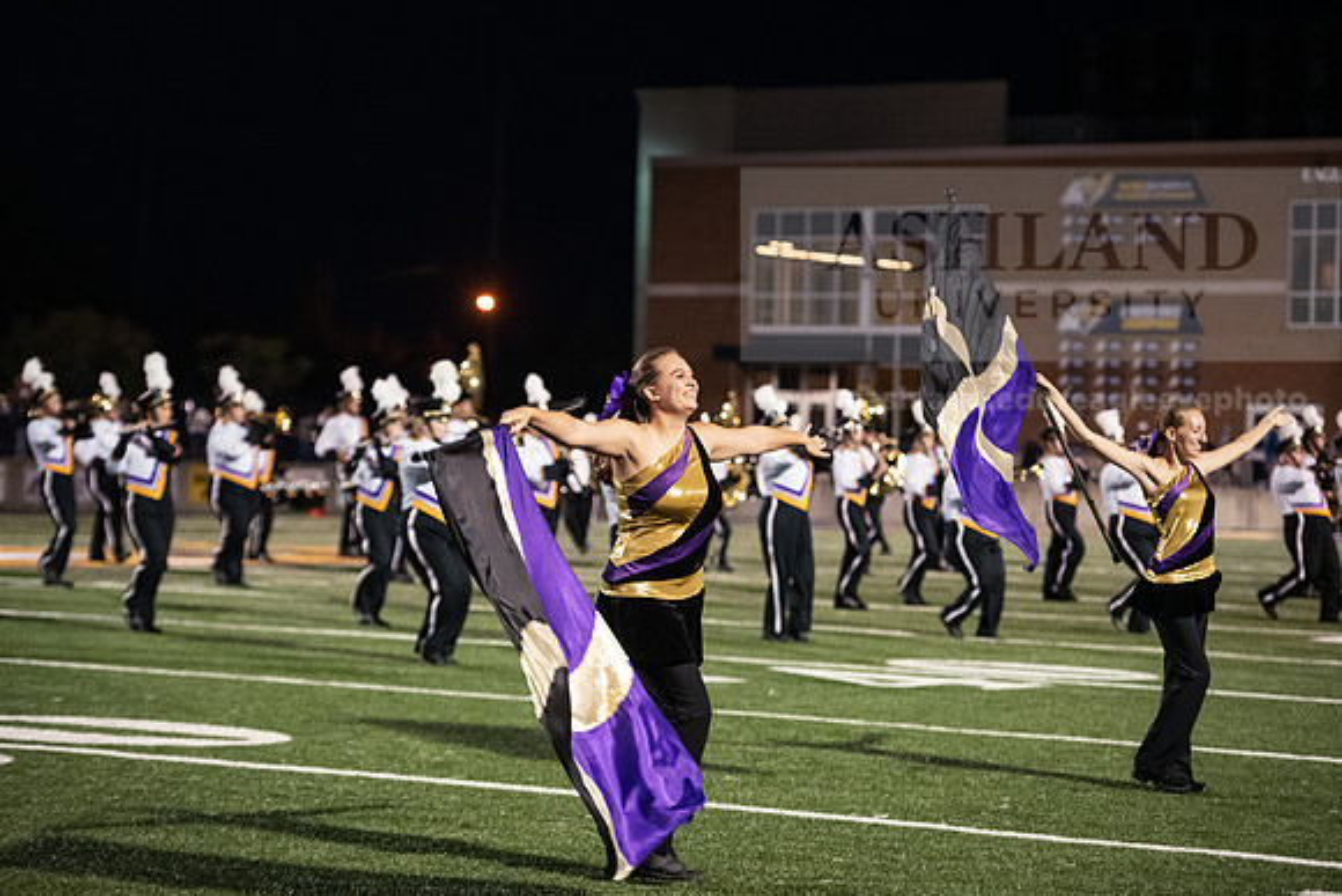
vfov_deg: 13.0
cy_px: 448
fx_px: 3915
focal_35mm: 105
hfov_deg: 19.5
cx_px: 671
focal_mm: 105
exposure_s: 1/640
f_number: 3.2
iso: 5000
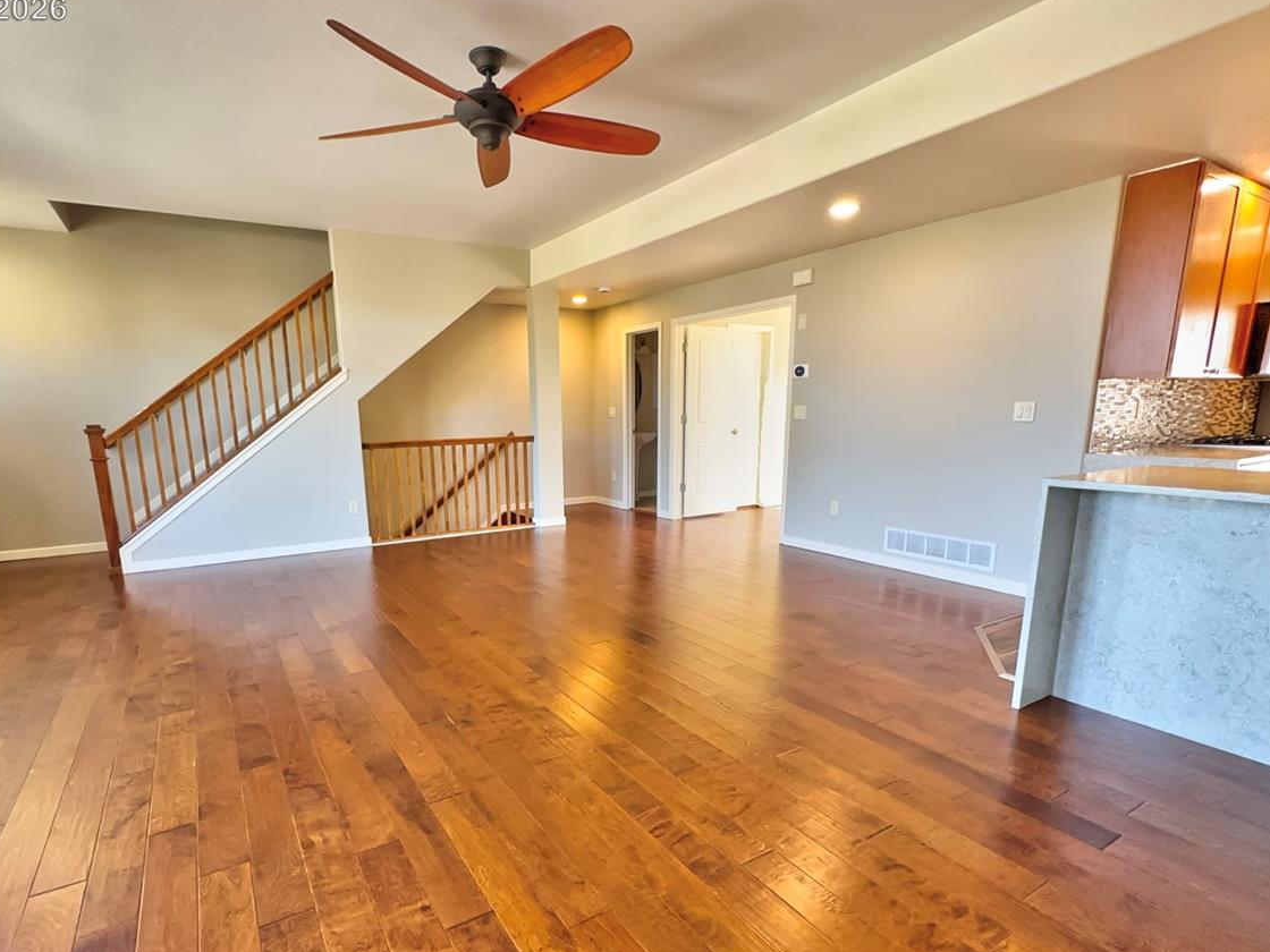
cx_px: 570
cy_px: 544
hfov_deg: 87.5
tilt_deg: -11.6
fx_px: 660
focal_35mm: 18
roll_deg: +1.1
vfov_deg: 71.2
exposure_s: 1/60
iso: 200
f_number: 2.2
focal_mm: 2.2
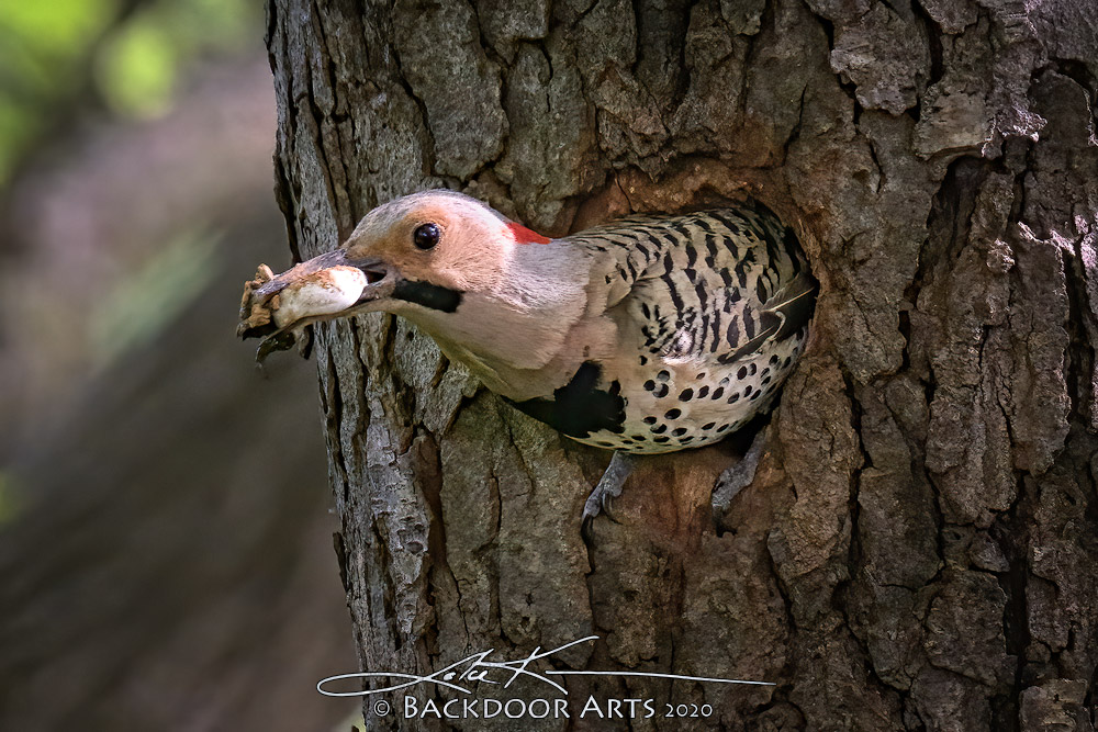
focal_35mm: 735
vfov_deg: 1.9
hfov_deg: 2.8
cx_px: 549
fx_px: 22419
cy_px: 366
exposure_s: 1/1600
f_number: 8
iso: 4000
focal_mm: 490
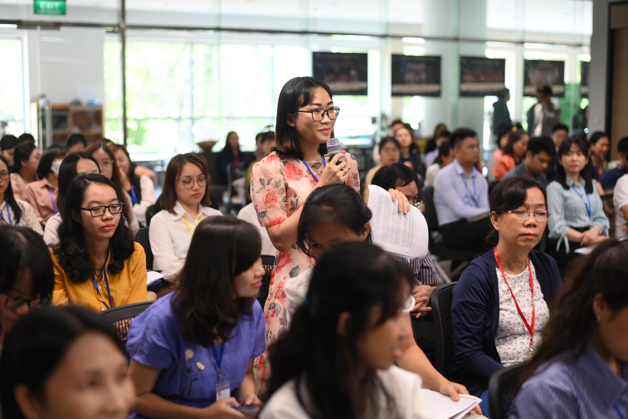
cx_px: 314
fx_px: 872
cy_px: 210
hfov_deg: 39.6
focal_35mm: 50
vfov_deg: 27.0
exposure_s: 1/160
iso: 400
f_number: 2.2
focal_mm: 50
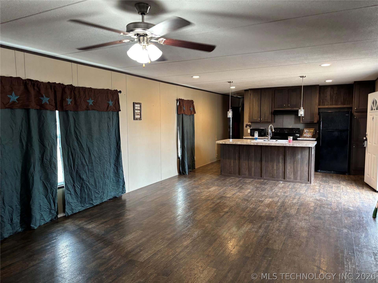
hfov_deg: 67.3
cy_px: 142
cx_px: 189
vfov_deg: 53.1
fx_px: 284
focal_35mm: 26
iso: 250
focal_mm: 5.96
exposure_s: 1/60
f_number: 1.6
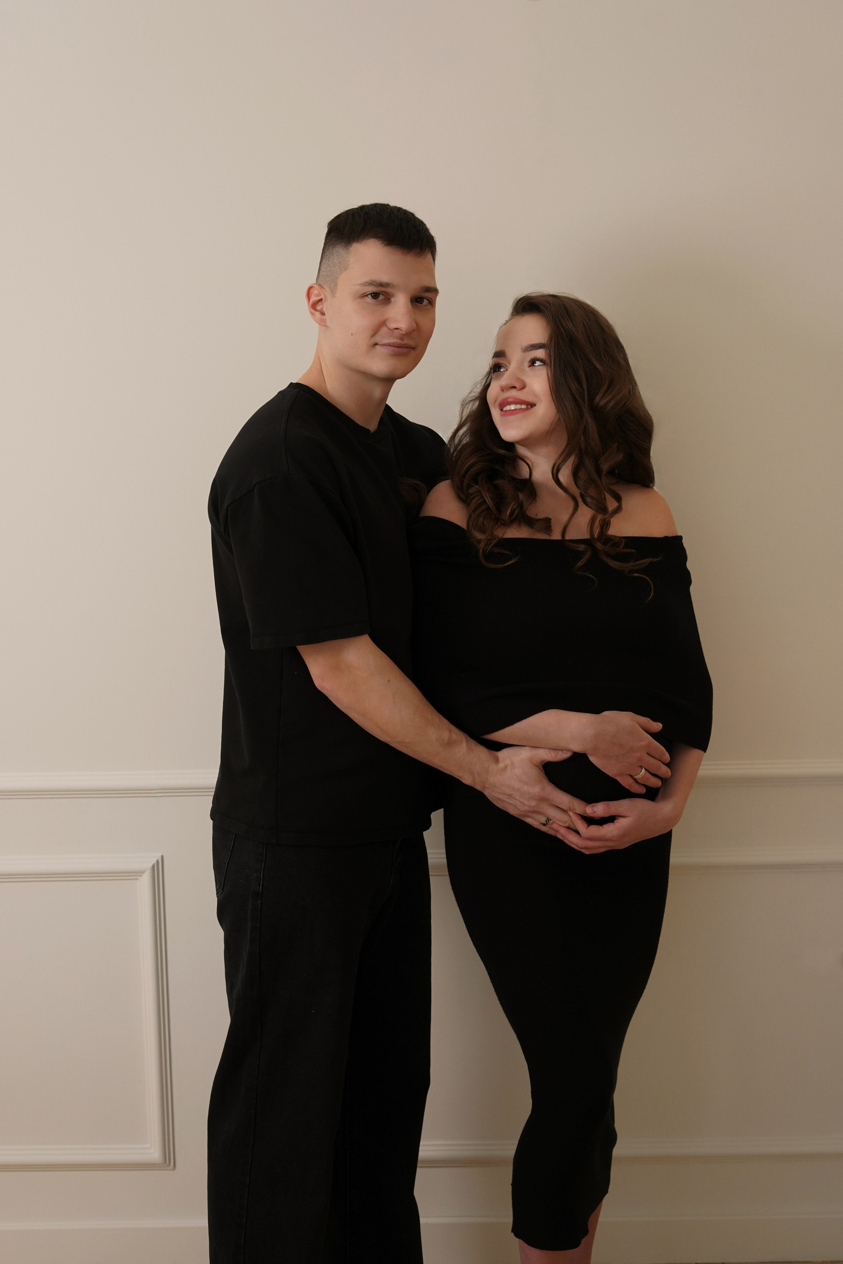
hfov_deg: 27.0
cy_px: 632
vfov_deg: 39.6
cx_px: 422
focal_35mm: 50
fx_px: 1756
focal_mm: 50
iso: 800
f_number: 4
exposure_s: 1/200
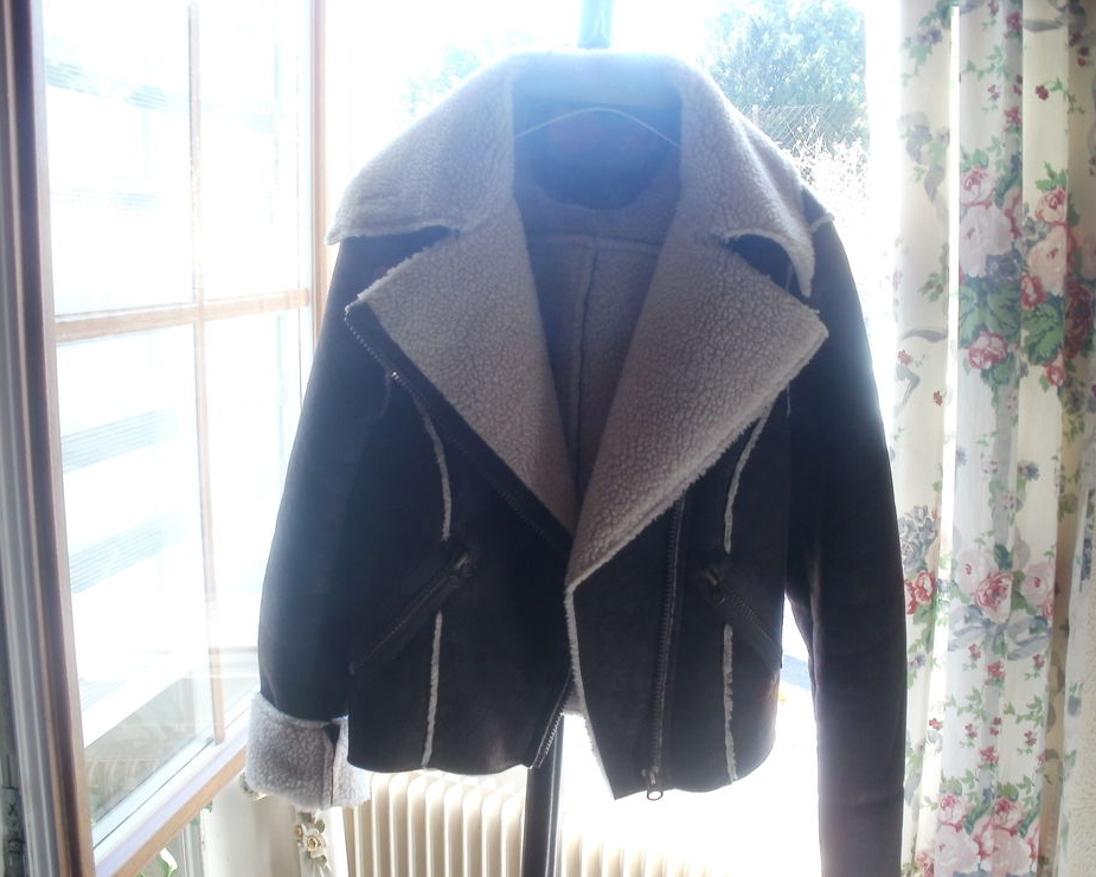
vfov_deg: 39.2
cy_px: 443
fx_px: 1233
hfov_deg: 47.9
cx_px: 568
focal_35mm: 38
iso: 100
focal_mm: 6.3
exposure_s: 1/30
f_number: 3.5
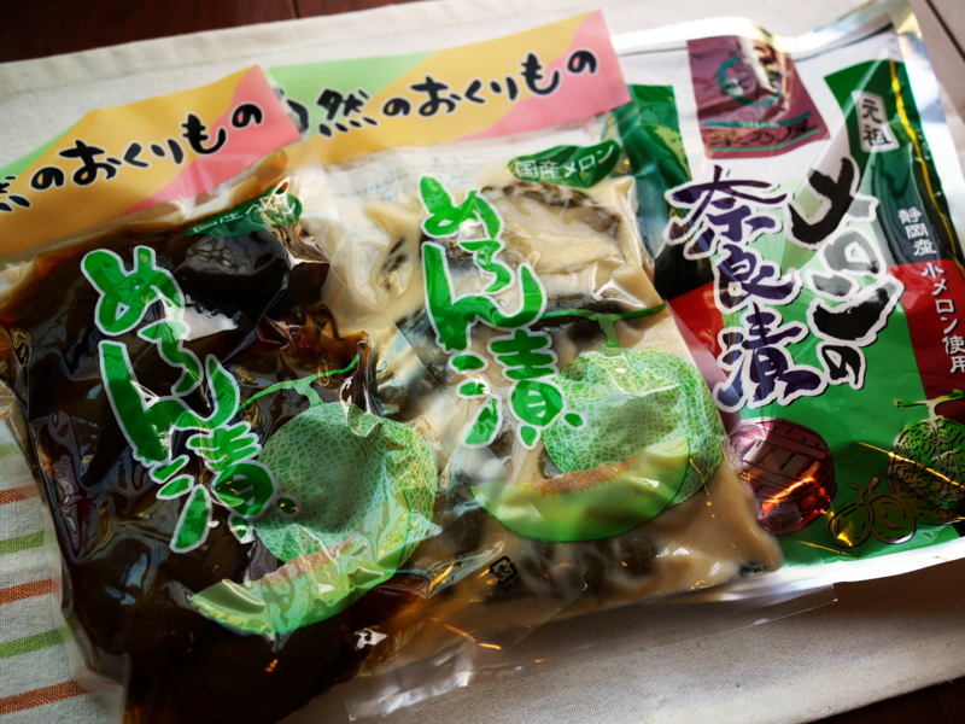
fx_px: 1115
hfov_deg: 46.8
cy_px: 362
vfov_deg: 36.0
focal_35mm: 40
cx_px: 482
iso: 125
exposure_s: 1/60
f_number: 2.8
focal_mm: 20
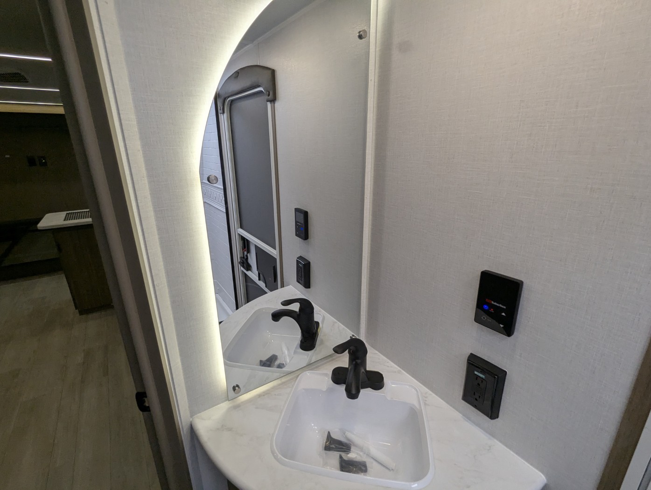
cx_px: 326
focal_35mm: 16
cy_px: 245
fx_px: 301
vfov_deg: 78.2
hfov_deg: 94.4
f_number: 2.2
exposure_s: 1/191
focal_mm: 2.35
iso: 155
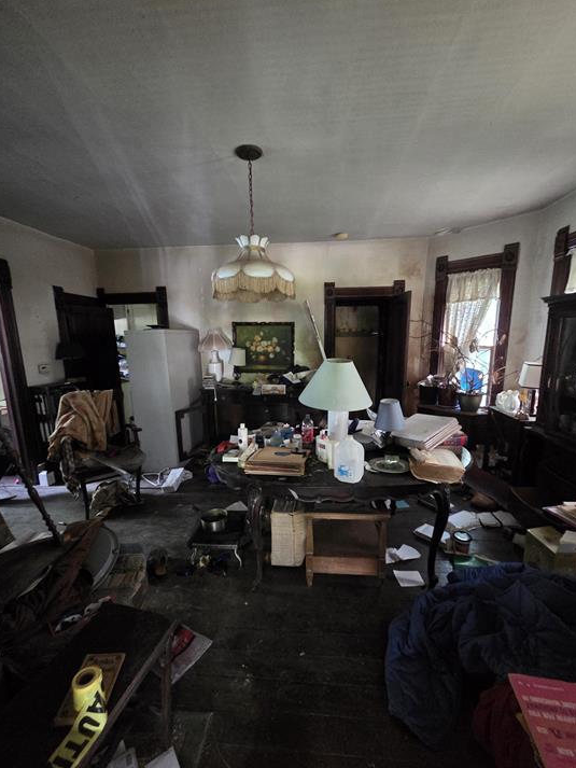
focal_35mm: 14
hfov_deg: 85.7
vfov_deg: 101.9
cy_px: 406
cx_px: 289
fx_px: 311
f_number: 2.2
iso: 1600
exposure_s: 1/24
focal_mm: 2.2
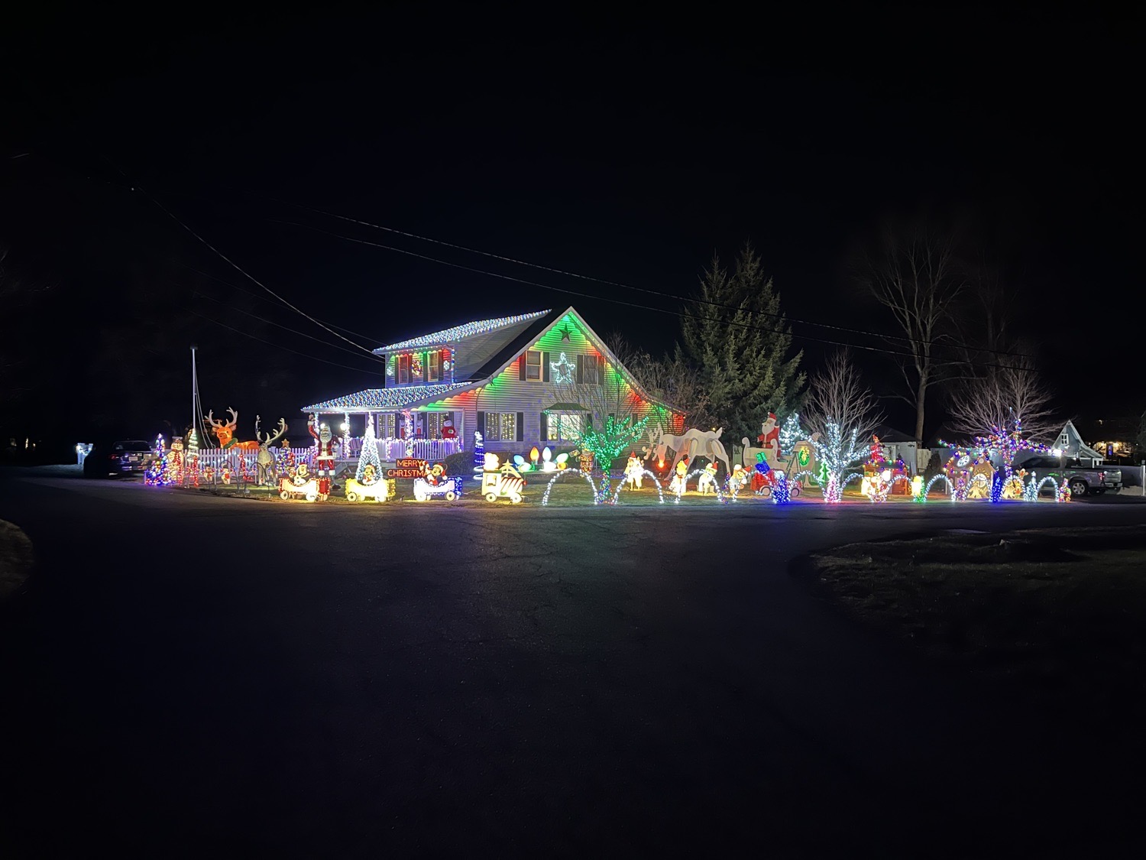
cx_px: 573
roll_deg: +0.3
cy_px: 430
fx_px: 861
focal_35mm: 26
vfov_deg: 53.1
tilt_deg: -0.7
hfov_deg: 67.3
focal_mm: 5.1
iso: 640
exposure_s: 1/15
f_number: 1.6
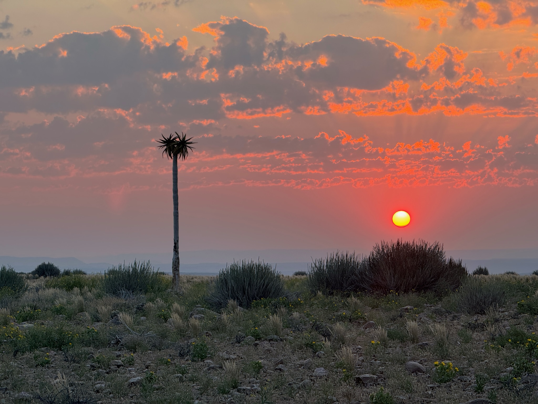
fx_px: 1865
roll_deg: +1.6
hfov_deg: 16.4
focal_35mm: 120
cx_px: 269
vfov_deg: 12.3
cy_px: 202
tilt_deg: +2.1
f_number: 2.8
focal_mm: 15.66
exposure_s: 1/149
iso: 50
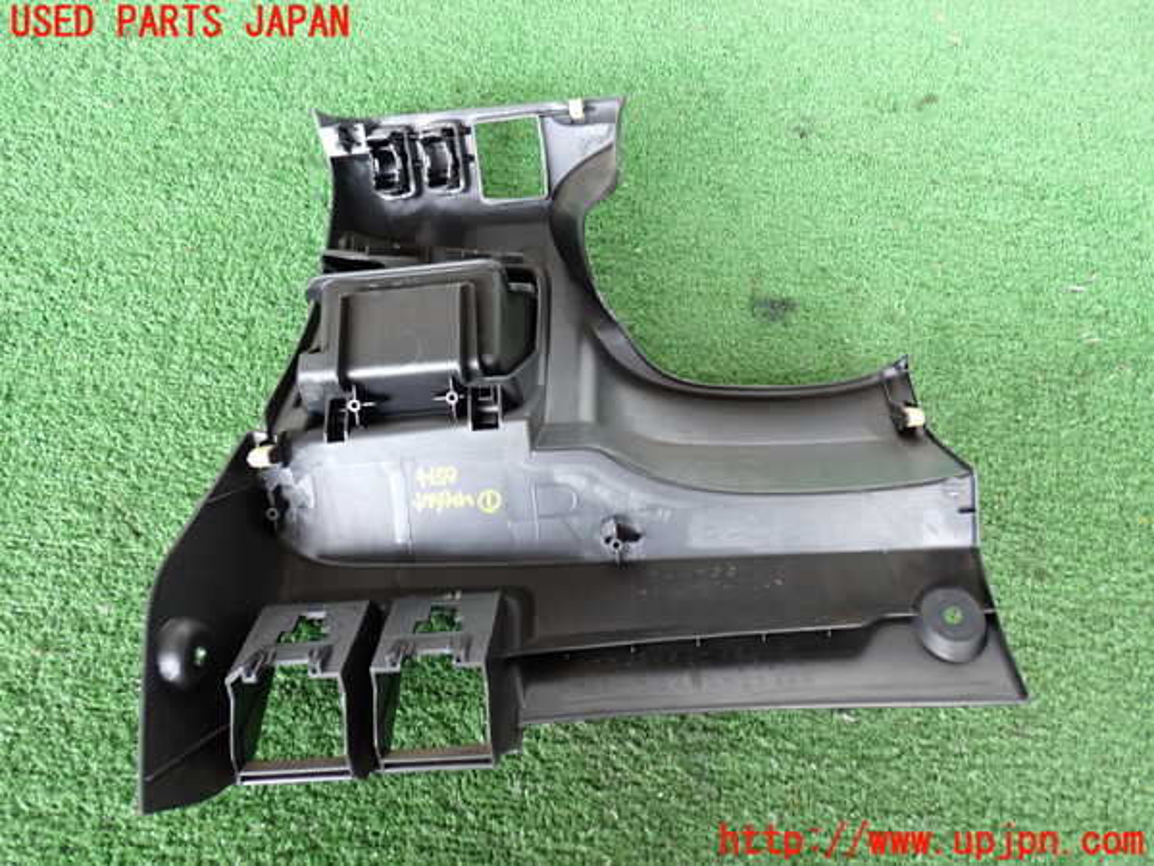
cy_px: 433
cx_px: 577
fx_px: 1000
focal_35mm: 30
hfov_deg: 60.0
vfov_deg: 46.8
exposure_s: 1/30
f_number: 2.3
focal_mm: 5.4
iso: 320
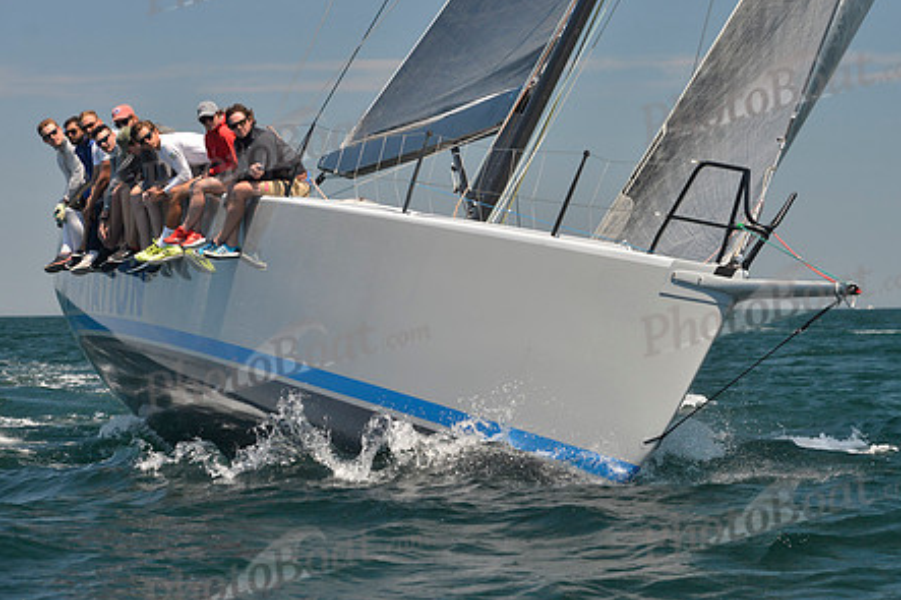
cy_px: 227
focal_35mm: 131
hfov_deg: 15.6
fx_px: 3277
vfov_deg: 10.5
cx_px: 537
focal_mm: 100
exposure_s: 1/800
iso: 400
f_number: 6.3
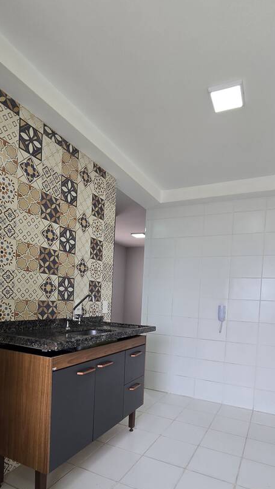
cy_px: 315
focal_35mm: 19
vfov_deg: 87.2
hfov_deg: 58.1
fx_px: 246
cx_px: 157
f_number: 2.2
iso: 64
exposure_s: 1/120
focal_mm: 2.2
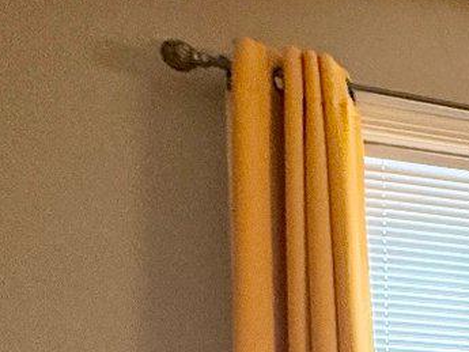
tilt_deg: -1.8
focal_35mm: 83
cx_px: 1066
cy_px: 624
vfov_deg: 15.4
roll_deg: -0.2
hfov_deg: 15.5
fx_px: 1125
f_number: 2.2
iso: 250
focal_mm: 2.22
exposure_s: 1/120
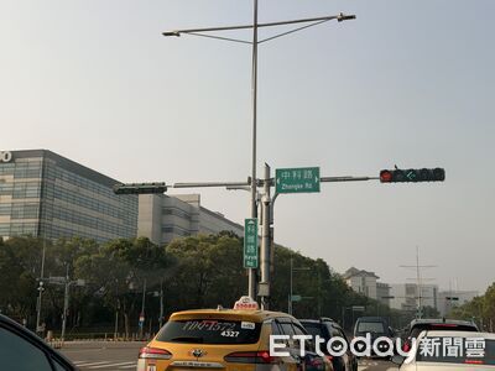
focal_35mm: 48
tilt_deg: +10.3
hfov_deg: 39.7
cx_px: 248
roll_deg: -0.2
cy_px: 186
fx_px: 686
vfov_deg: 30.3
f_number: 1.78
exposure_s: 1/3891
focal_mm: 6.76
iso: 80
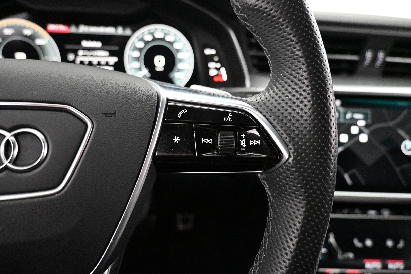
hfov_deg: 73.7
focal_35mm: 24
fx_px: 274
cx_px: 206
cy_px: 137
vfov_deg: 53.1
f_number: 3.5
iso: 9000
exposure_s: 1/60
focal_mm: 16
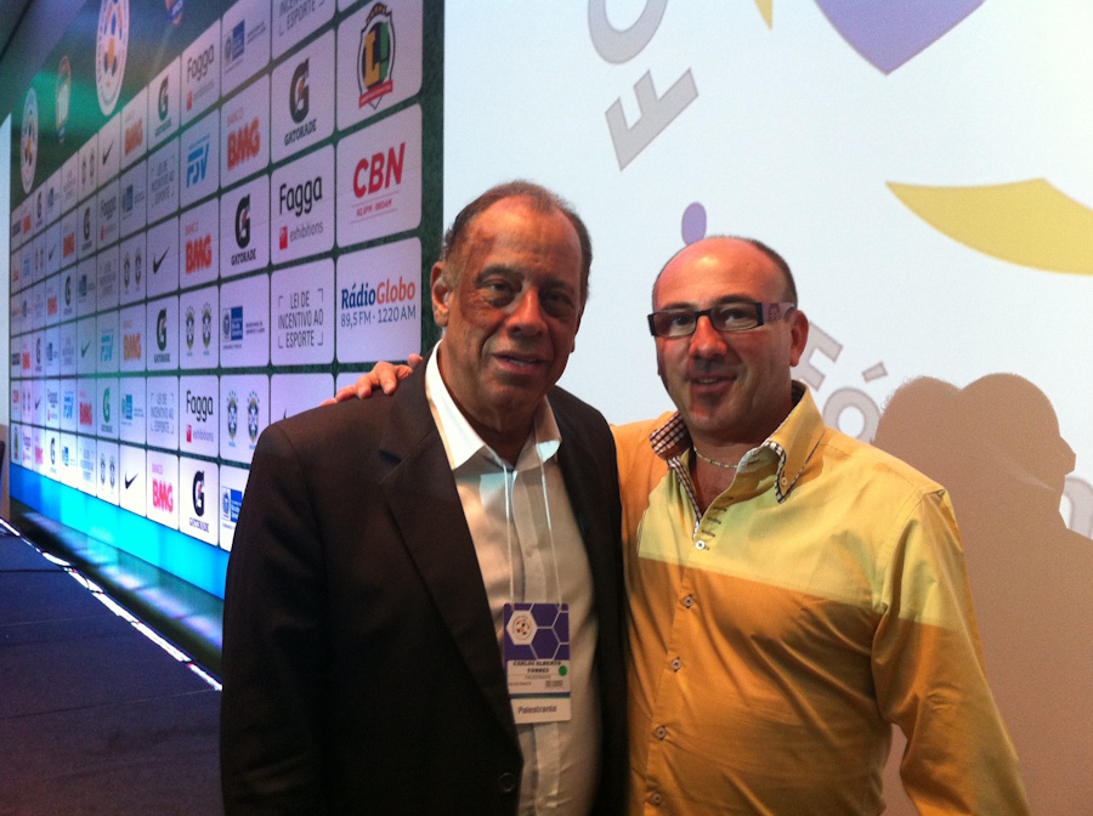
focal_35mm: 35
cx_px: 546
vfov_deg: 40.6
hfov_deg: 52.7
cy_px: 408
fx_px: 1103
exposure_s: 1/15
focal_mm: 3.85
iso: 200
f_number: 2.8
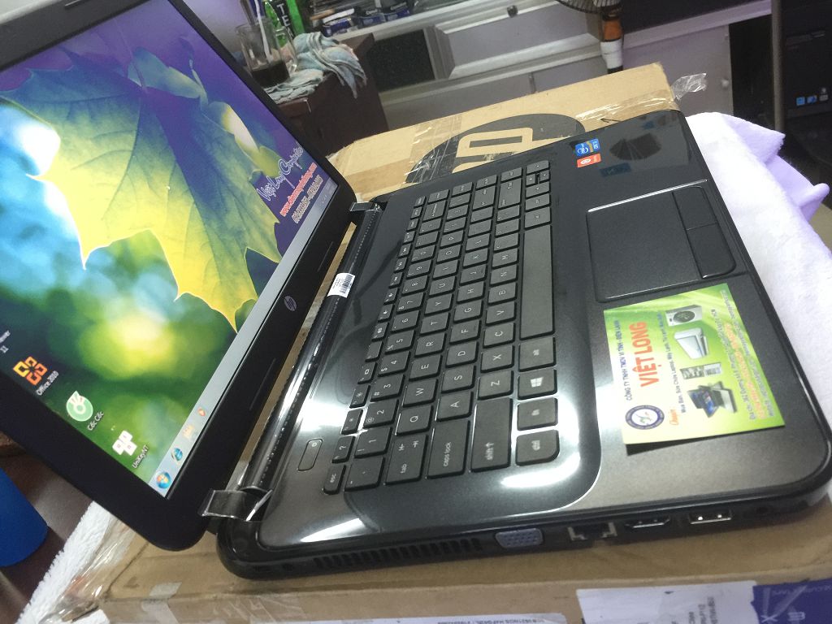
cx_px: 416
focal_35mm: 29
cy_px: 312
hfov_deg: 61.7
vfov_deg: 48.2
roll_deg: +16.7
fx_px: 697
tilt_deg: -29.9
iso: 125
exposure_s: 1/10
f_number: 2.2
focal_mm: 4.15
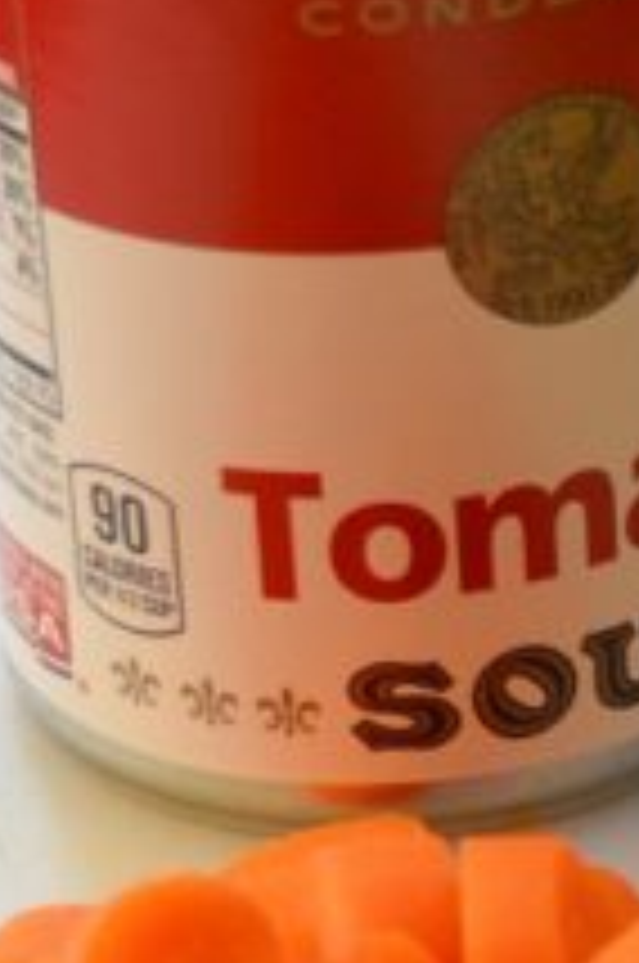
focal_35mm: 230
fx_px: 6143
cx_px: 1366
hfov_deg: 5.8
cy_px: 760
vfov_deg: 8.9
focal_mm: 32
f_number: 4.8
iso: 400
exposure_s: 1/50
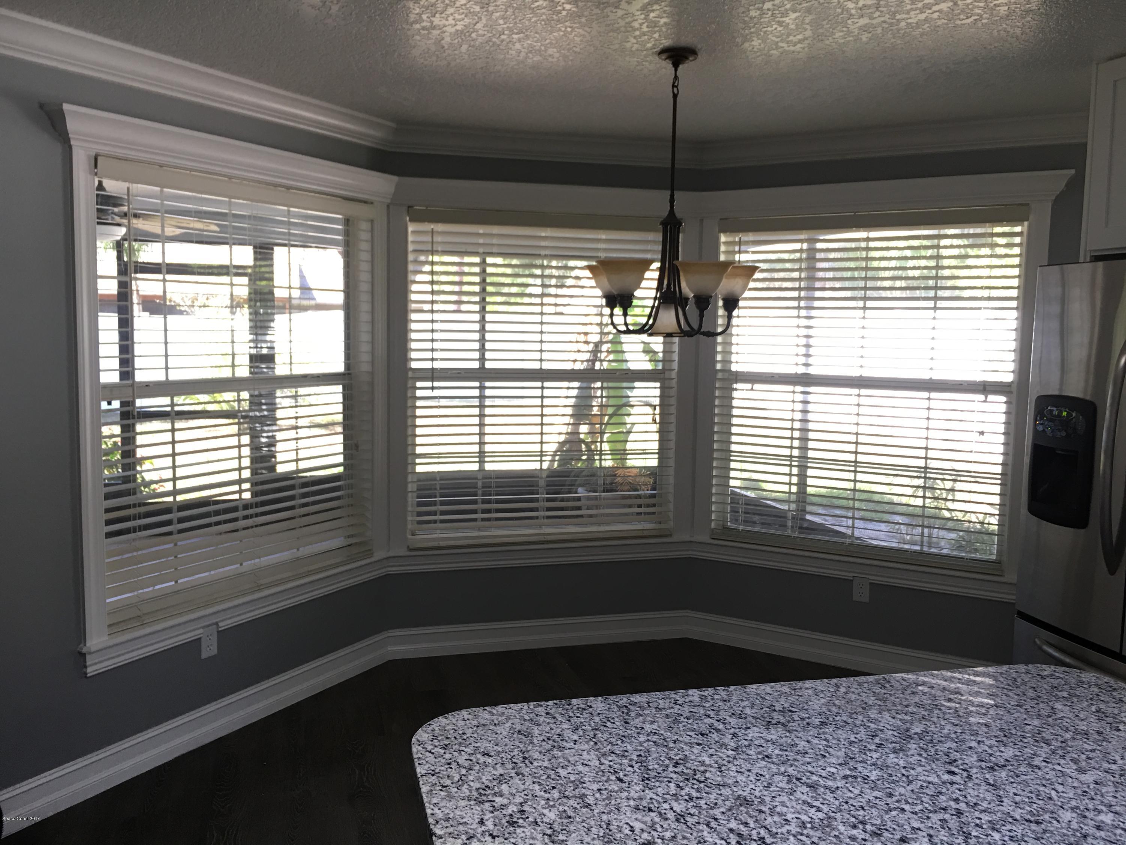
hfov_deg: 61.7
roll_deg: -0.8
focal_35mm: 29
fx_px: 943
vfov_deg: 48.2
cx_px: 563
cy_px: 422
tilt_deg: -4.4
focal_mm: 4.15
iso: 25
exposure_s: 1/30
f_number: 2.2
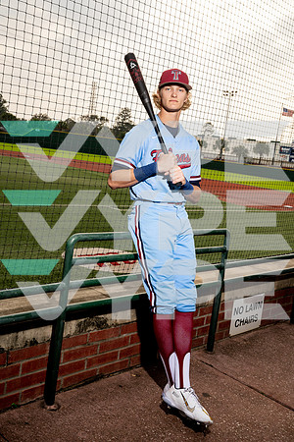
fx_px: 490
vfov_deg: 48.5
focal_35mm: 40
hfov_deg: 33.4
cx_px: 147
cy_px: 221
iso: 400
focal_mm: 40
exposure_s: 1/250
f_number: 13
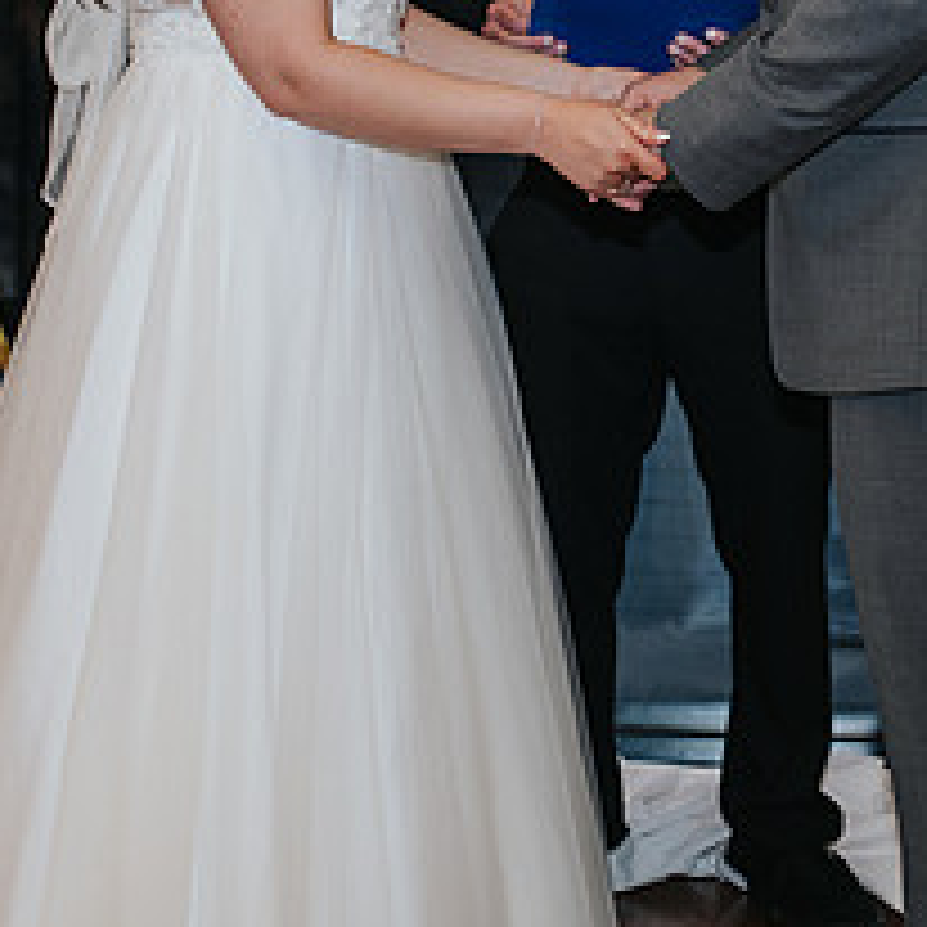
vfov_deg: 12.2
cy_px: 109
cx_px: 680
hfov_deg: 12.3
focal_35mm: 142
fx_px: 4302
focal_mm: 50
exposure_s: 1/200
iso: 800
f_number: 3.2
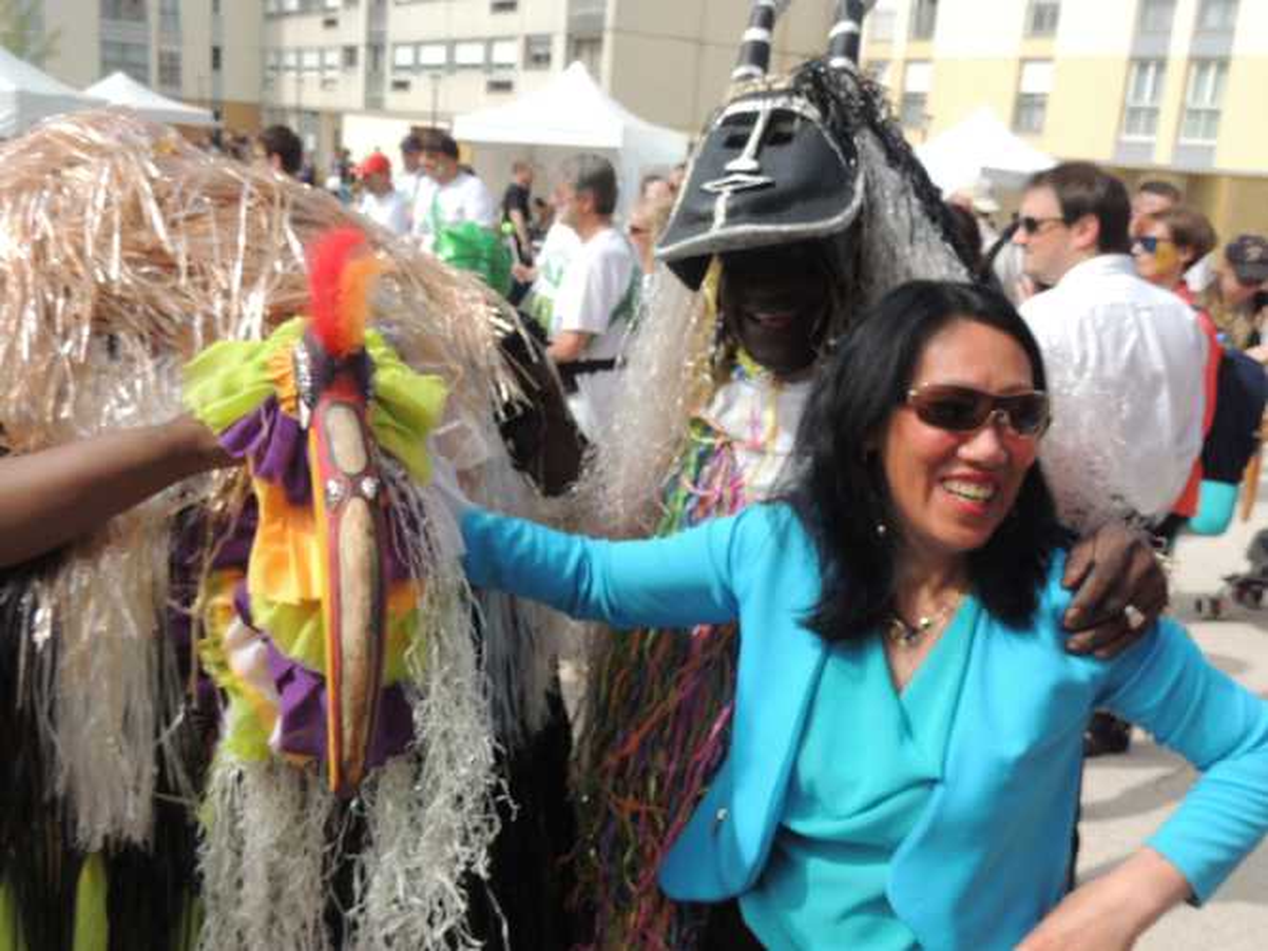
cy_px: 476
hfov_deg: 52.6
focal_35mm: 35
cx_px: 634
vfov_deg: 40.7
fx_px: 1282
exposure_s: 1/640
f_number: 3.3
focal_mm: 6.2
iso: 100
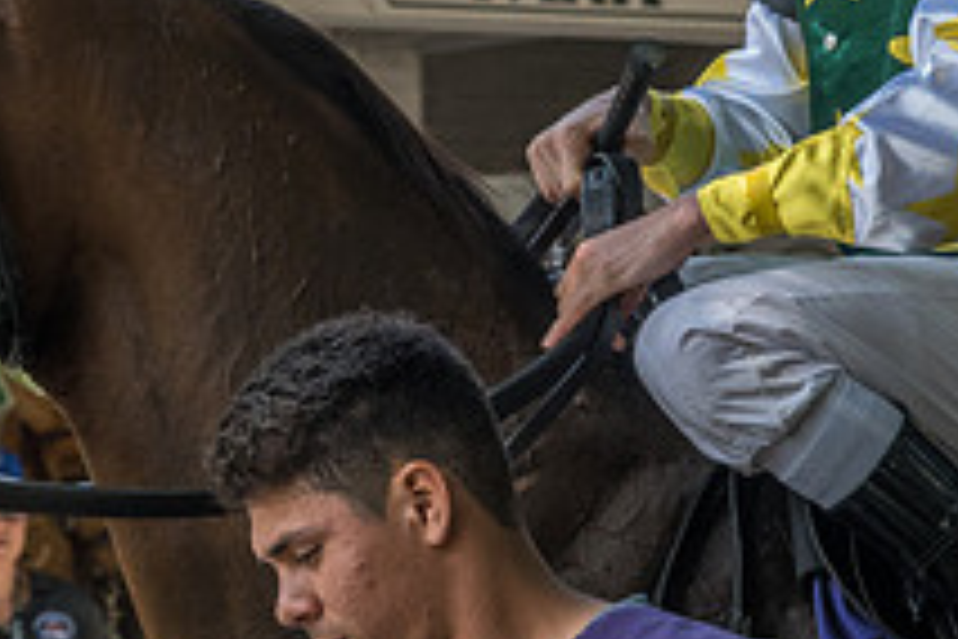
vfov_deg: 4.1
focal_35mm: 337
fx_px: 8967
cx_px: 477
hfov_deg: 6.1
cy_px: 29
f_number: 4.5
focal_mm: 45.23
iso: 160
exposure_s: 1/250
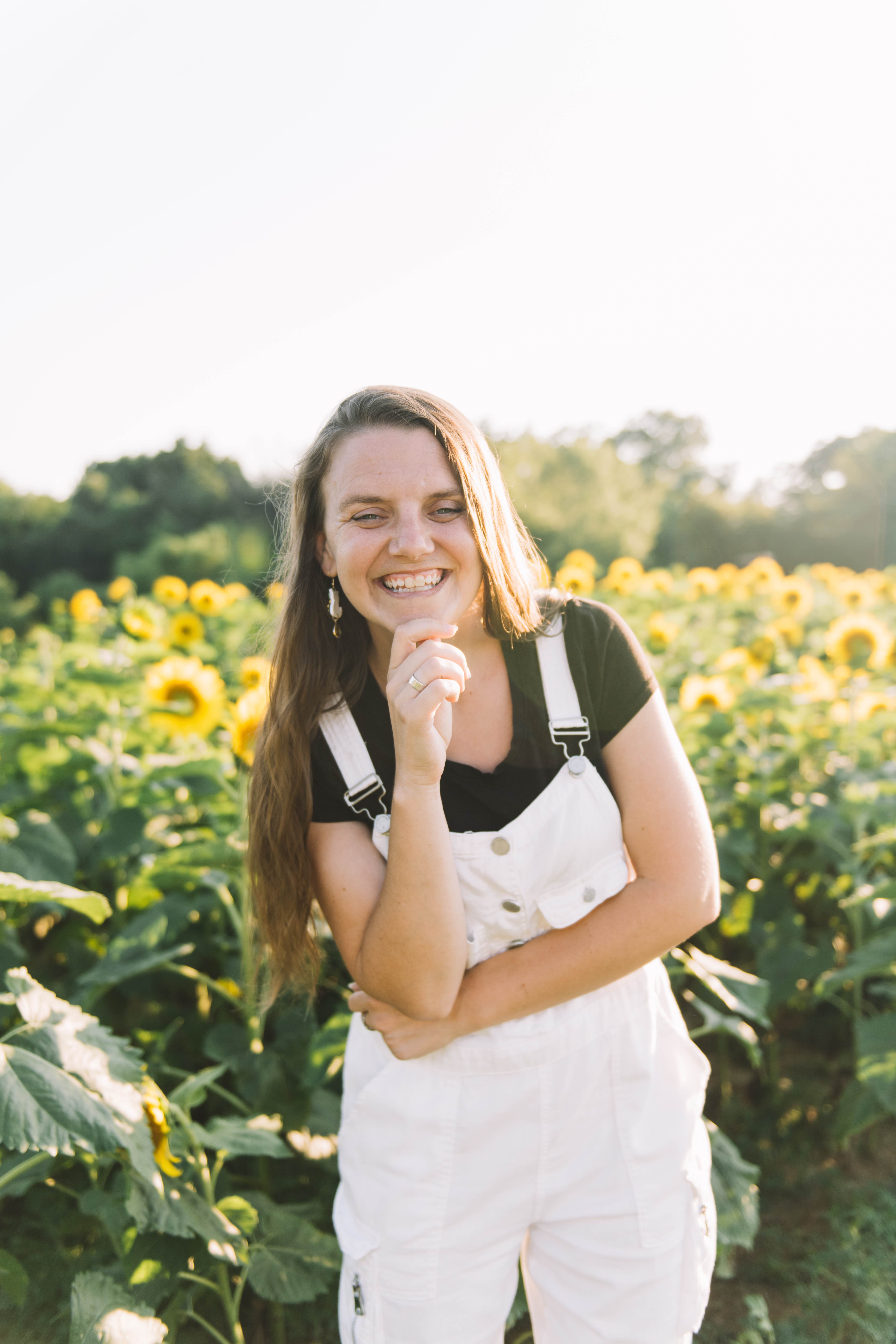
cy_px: 672
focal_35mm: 34
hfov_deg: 38.9
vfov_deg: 55.8
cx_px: 448
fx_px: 1269
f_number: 2.8
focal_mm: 34
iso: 100
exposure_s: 1/320
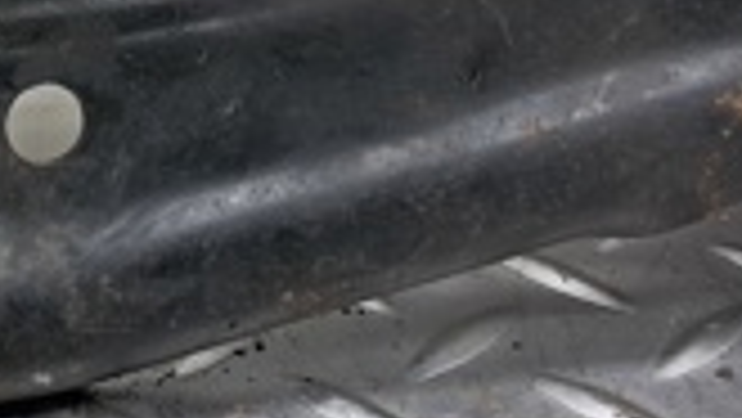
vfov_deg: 10.3
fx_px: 2244
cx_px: 18
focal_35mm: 114
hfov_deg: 18.3
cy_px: -209
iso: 160
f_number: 1.8
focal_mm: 4
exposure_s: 1/50
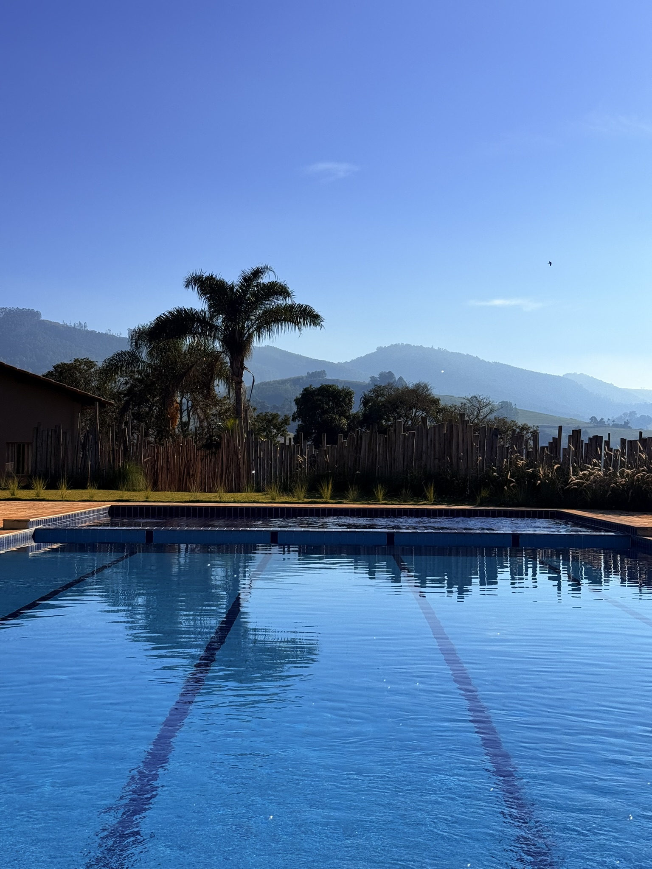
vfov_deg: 39.7
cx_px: 326
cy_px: 434
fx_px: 1205
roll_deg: -0.8
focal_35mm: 48
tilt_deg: +1.3
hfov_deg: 30.3
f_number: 1.78
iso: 64
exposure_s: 1/11364
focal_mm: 6.76
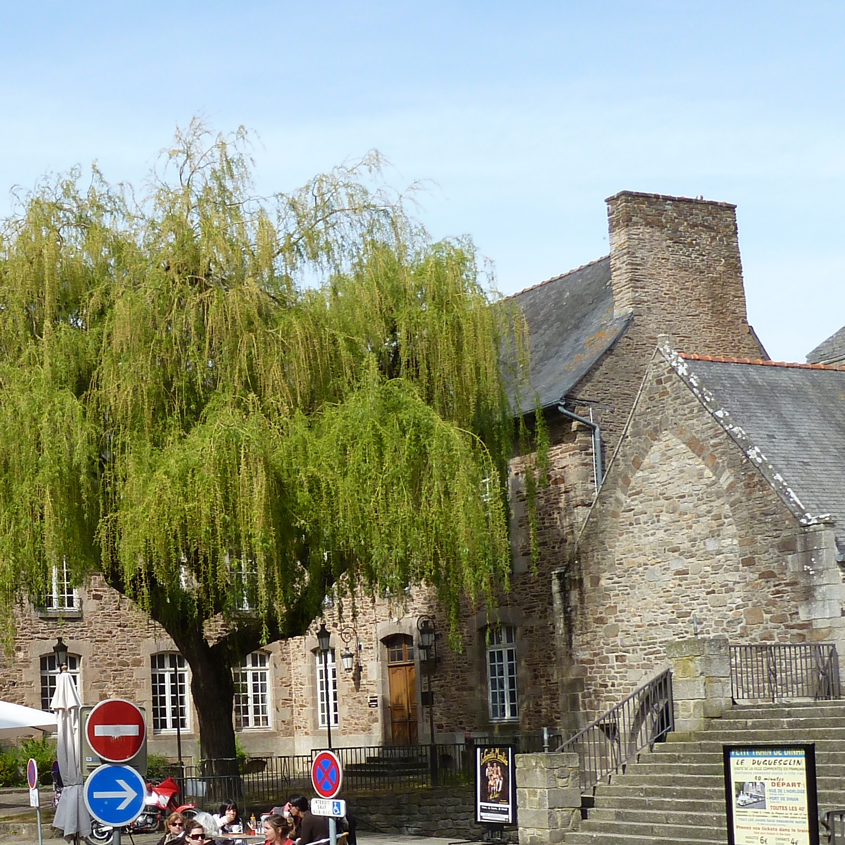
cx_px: -98
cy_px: 669
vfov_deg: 32.5
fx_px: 1408
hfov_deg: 29.8
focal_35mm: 51
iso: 80
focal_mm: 4.1
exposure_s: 1/320
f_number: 4
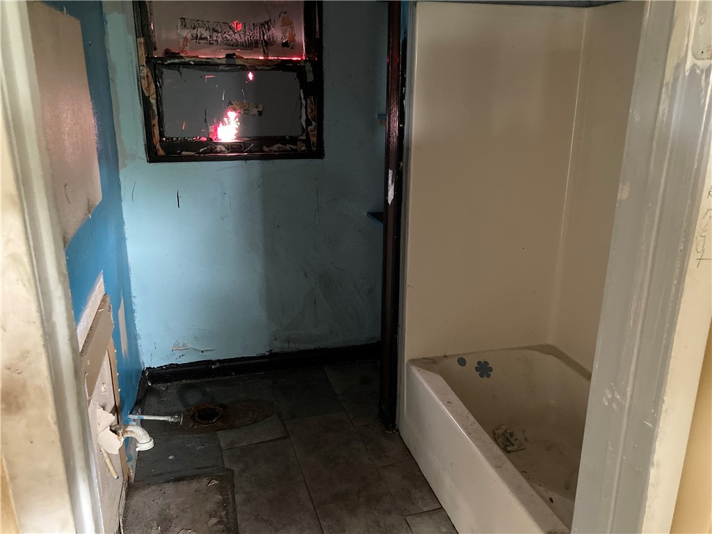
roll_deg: +0.1
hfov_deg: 63.4
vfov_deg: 49.7
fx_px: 576
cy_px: 267
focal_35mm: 28
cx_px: 356
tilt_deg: -15.7
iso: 640
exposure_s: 1/24
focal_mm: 3.99
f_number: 1.8
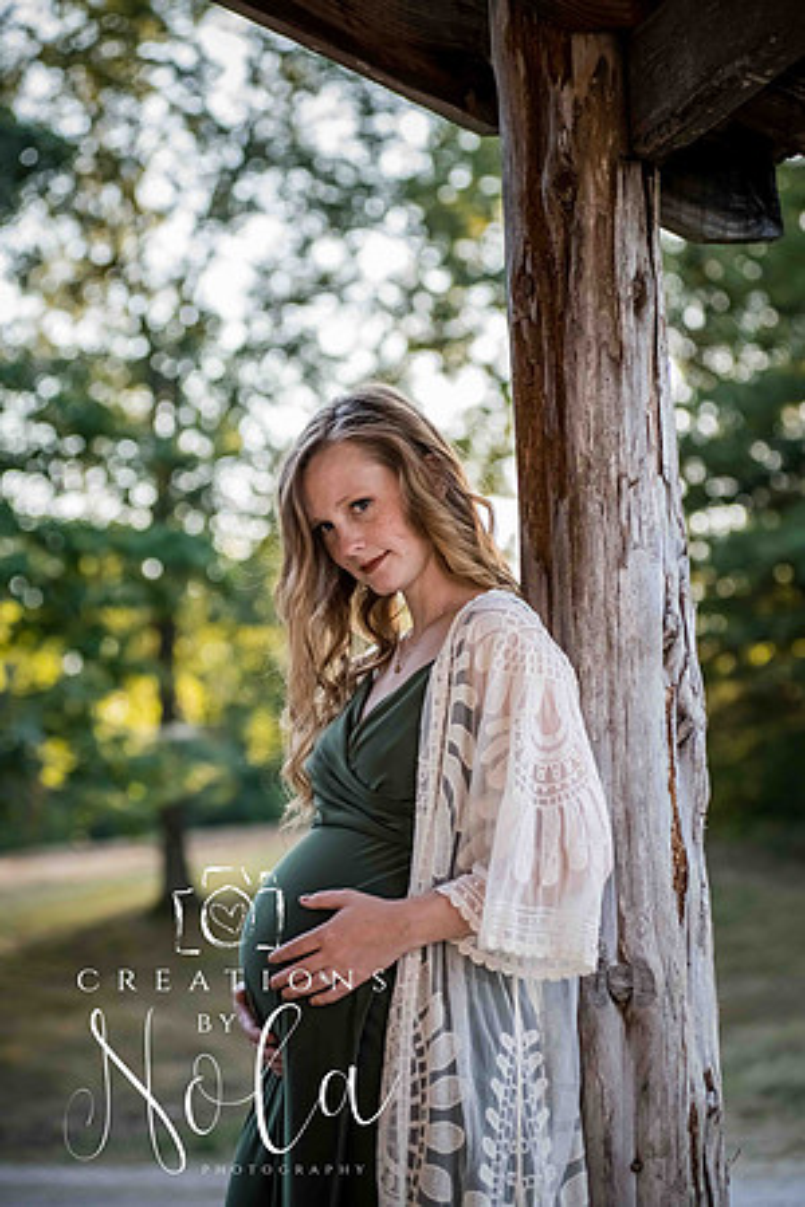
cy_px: 604
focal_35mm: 86
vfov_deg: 23.6
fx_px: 2884
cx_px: 402
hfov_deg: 15.9
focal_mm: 86
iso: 1600
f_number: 4
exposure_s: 1/1250
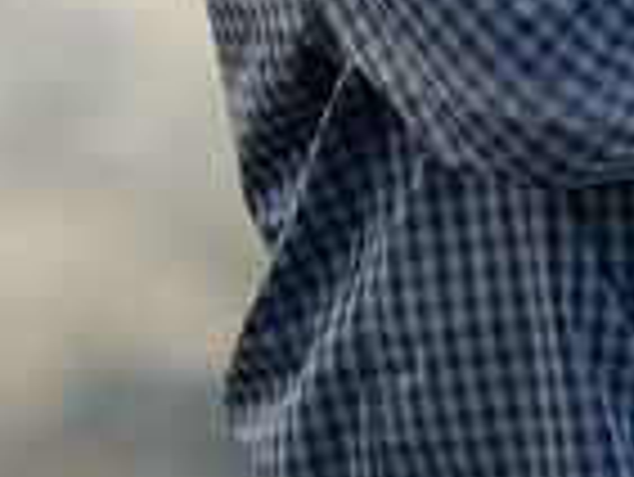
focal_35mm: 261
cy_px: -454
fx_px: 4784
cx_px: 594
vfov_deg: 5.6
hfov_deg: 7.6
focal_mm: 85
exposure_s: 1/1000
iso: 100
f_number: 1.8
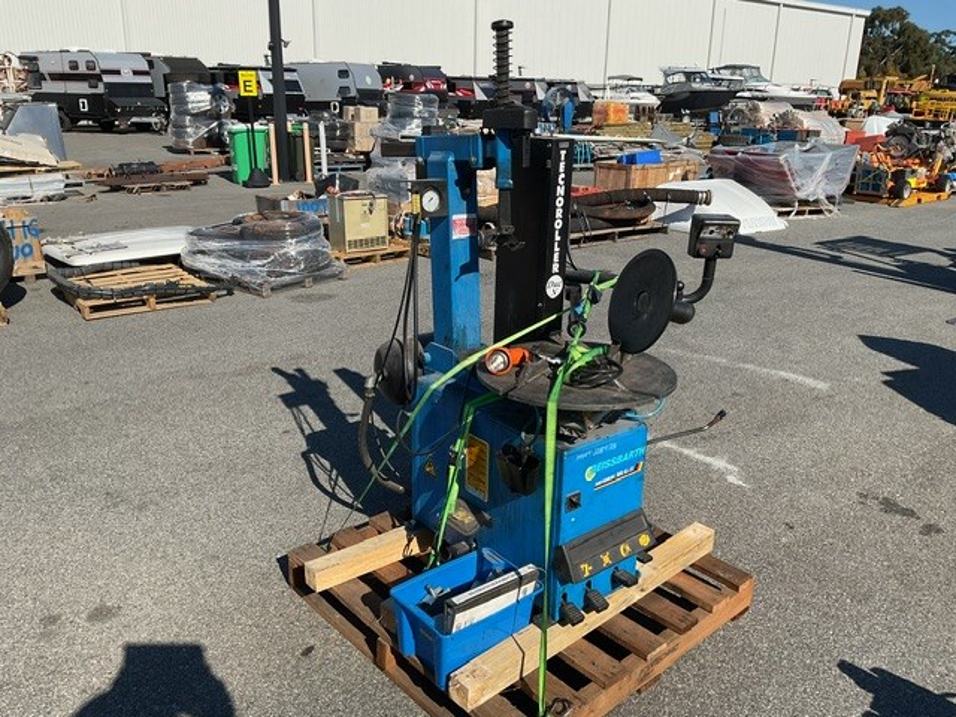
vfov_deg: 48.2
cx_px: 478
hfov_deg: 61.7
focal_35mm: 29
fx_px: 801
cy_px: 358
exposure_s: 1/2227
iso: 16
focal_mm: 3
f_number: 1.8
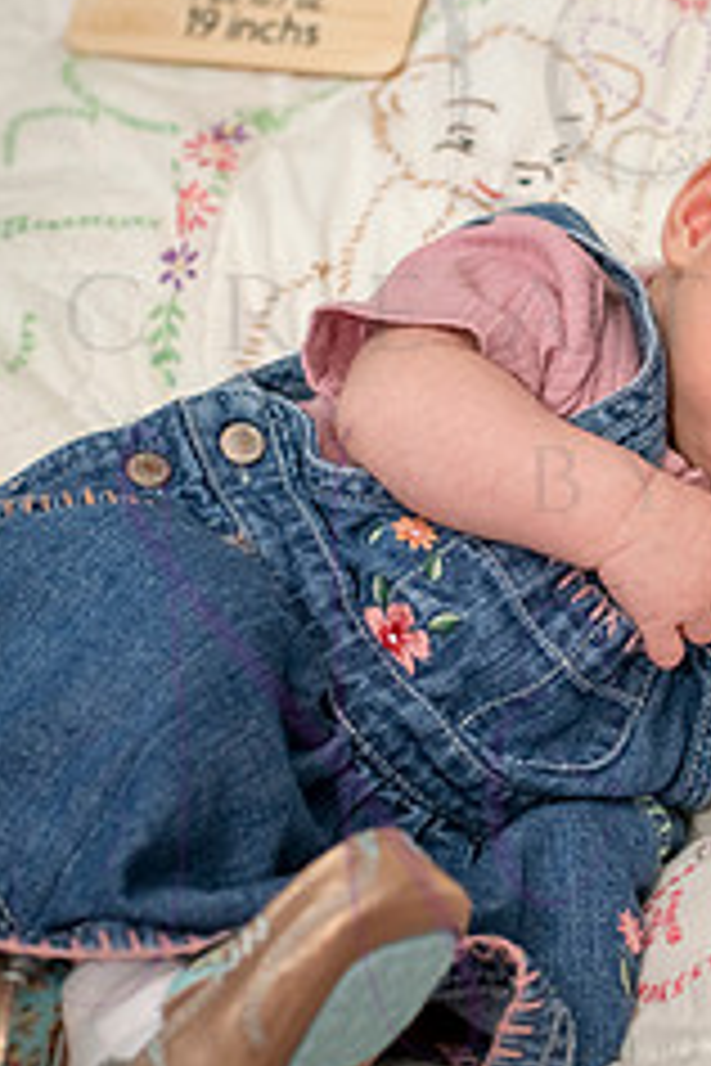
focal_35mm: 95
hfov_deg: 14.2
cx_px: 666
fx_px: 2814
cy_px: 472
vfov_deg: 21.4
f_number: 4
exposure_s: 1/250
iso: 800
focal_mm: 50
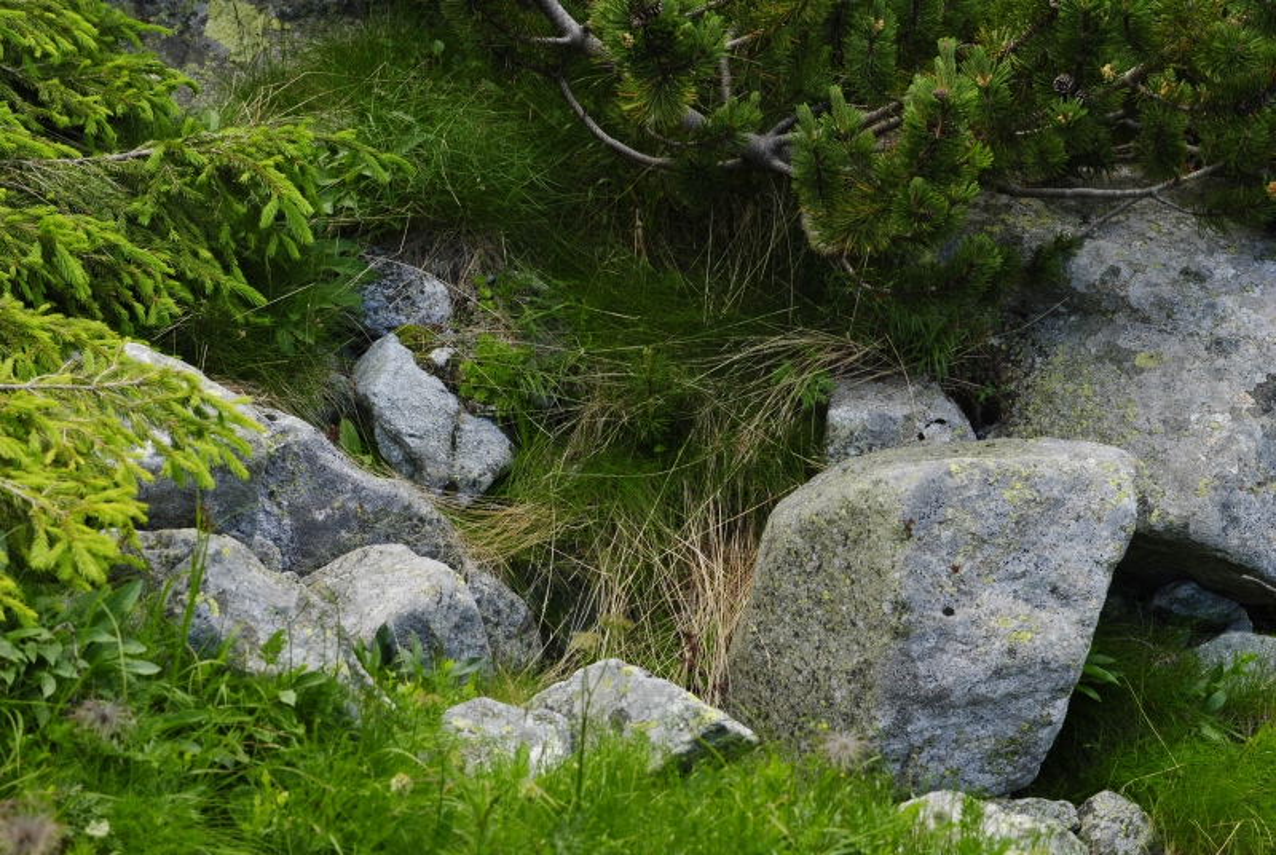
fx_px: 4526
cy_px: 428
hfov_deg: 16.0
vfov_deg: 10.8
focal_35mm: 128
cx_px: 638
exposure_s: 1/100
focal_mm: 85
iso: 200
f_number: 7.1
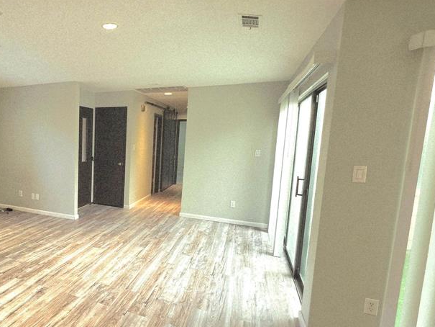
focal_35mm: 22
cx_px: 83
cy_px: 177
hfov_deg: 68.6
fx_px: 277
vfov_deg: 61.0
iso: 125
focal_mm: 2.2
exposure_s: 1/120
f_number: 1.9
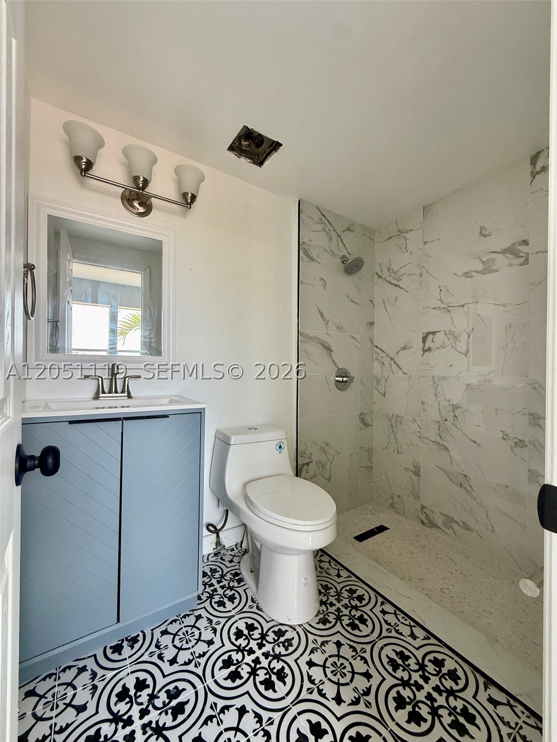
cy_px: 371
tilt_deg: +0.6
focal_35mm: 14
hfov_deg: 85.7
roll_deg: -0.3
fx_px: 300
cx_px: 278
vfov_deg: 102.1
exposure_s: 1/99
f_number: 2.2
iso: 125
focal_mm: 2.22
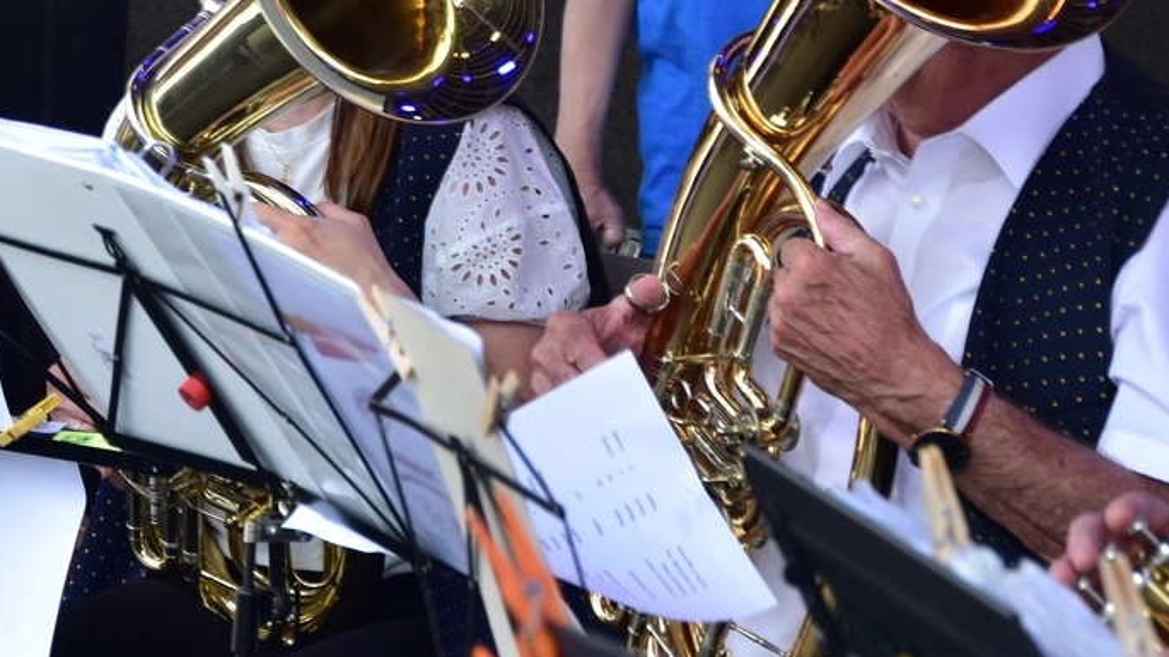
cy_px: -65
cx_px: 273
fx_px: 7469
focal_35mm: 241
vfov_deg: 5.0
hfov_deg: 8.9
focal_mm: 70
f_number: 5.3
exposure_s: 1/200
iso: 200
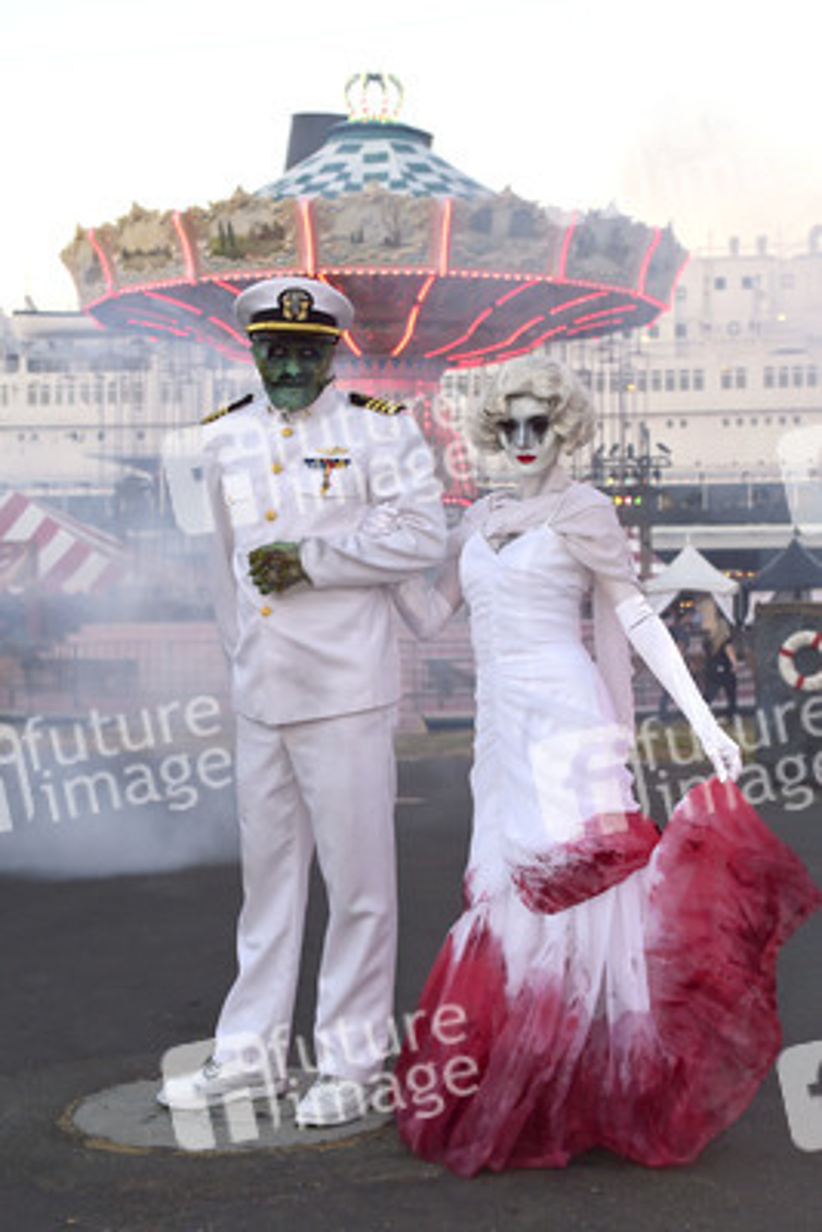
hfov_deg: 26.0
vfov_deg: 38.2
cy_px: 616
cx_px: 411
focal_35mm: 52
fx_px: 1779
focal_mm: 52
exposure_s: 1/400
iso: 250
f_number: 5
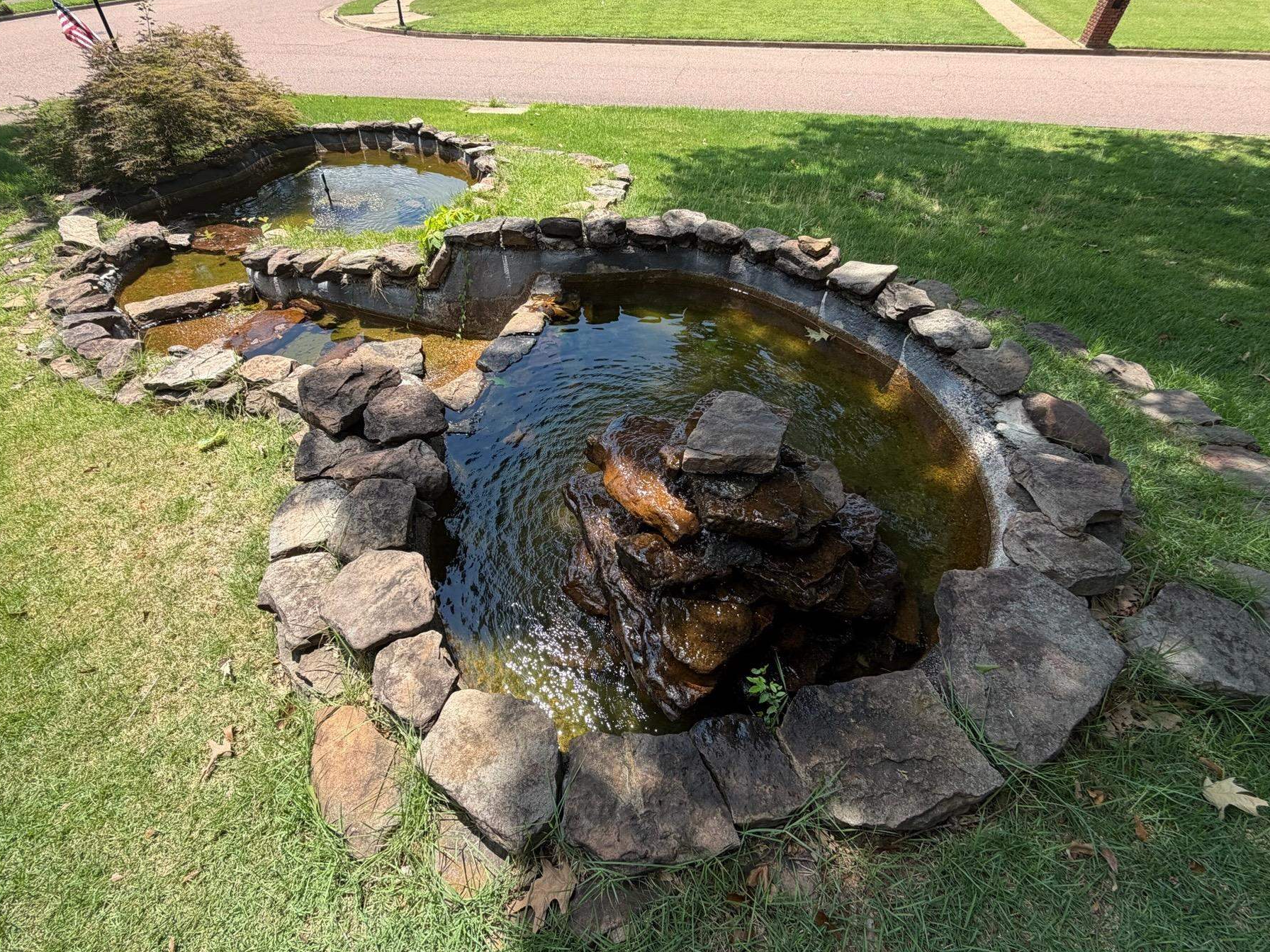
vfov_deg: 78.1
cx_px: 591
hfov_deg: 94.4
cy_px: 453
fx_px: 587
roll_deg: -1.6
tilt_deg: -44.1
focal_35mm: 16
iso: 40
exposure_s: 1/569
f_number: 2.2
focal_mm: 2.22
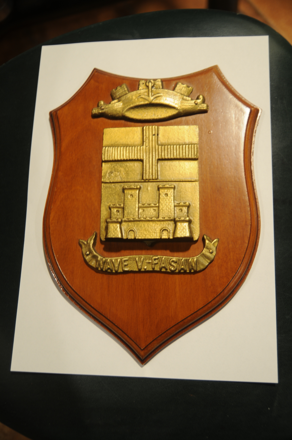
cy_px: 220
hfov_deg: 34.1
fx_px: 476
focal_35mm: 39
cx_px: 146
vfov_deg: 49.6
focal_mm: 26
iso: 200
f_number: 2.8
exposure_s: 1/10
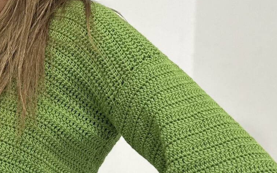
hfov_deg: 23.6
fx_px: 649
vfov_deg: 15.0
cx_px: 38
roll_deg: -1.9
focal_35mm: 86
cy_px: 153
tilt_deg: -2.4
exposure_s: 1/50
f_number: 1.78
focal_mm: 6.86
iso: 125
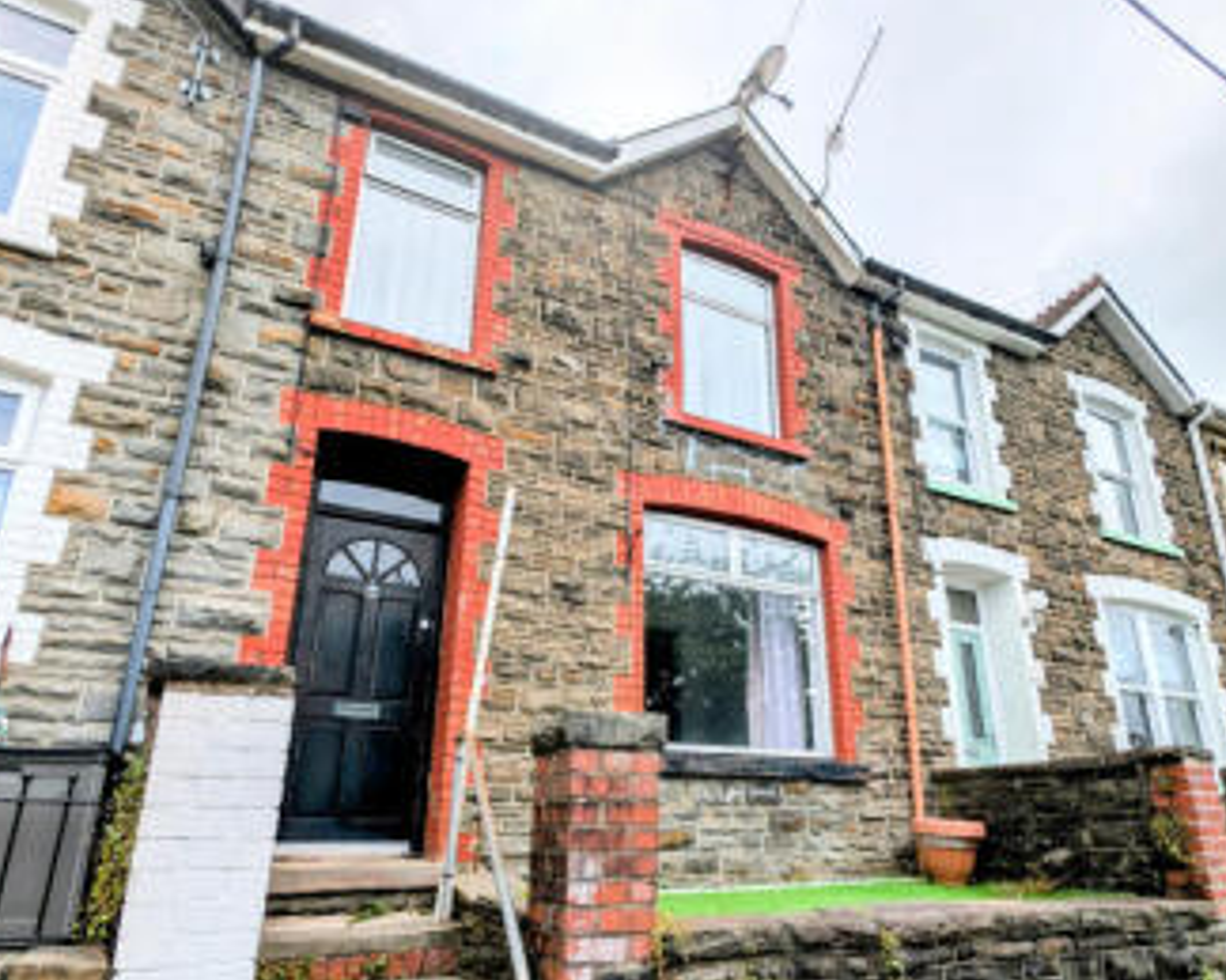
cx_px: 651
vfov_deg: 65.1
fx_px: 762
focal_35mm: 21
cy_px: 569
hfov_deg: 77.6
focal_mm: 2.23
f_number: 1.95
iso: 41
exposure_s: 1/2500
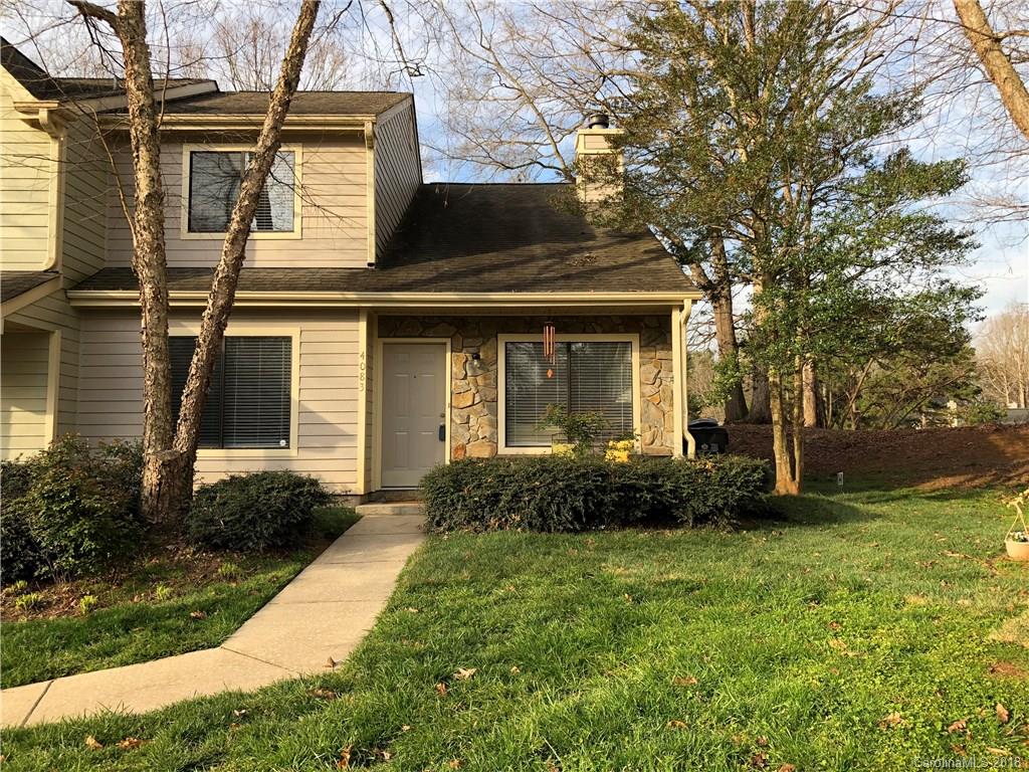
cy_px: 386
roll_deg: +0.1
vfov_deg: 49.7
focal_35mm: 28
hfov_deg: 63.4
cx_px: 514
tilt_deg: +4.7
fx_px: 832
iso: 20
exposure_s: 1/425
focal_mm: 3.99
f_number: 1.8
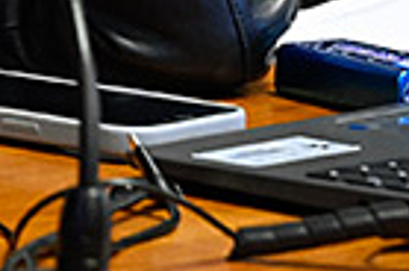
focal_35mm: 989
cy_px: -457
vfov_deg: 1.4
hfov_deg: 2.1
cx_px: -409
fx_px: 11210
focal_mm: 160
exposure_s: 1/160
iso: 4000
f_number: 4
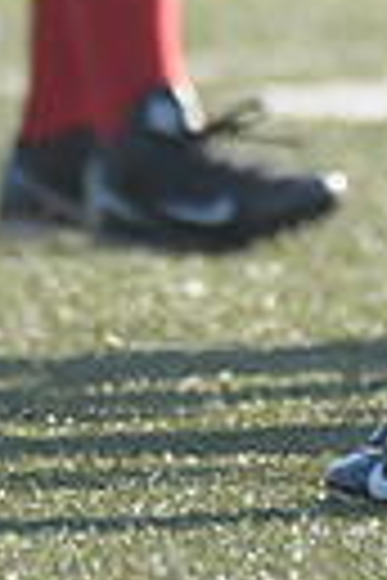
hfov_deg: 0.5
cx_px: 601
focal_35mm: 2700
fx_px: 43534
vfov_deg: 0.8
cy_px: -526
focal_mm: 400
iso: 1600
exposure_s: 1/5000
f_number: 4
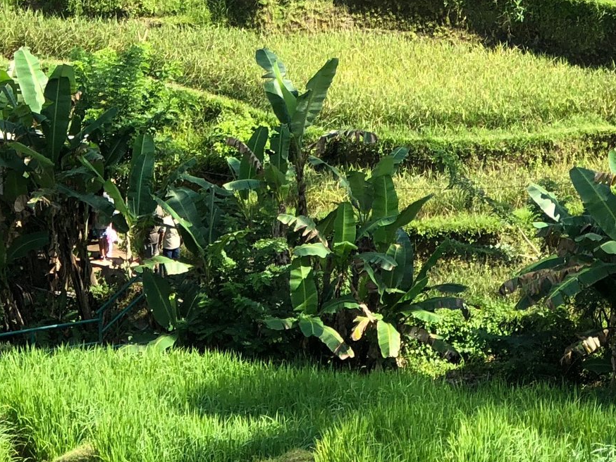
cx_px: 287
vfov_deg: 8.9
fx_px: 2901
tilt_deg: -13.5
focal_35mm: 163
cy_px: -187
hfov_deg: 12.1
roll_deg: +0.1
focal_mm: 6.6
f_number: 2.8
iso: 20
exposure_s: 1/225
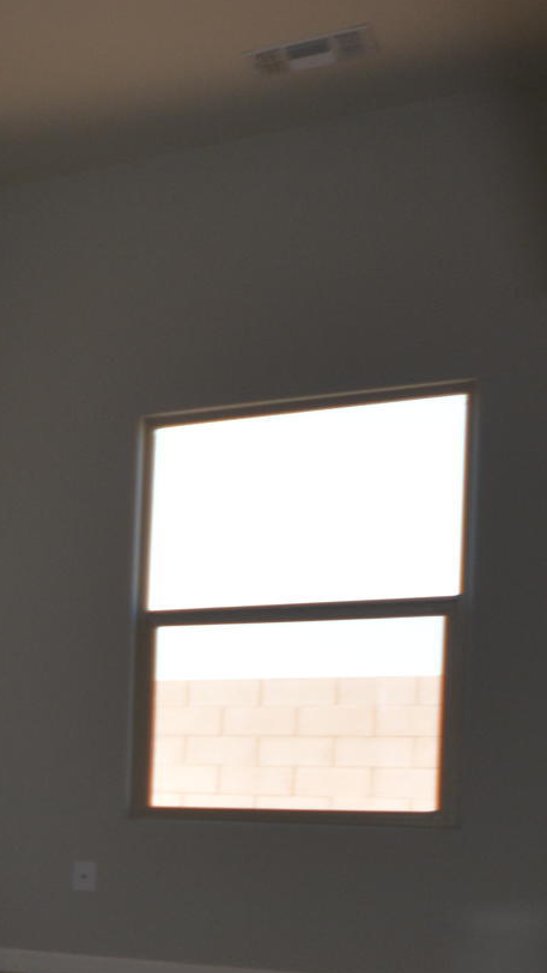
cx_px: -1142
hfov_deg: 11.1
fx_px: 1496
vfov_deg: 34.8
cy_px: 796
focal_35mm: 58
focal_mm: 10
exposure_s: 1/100
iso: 200
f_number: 5
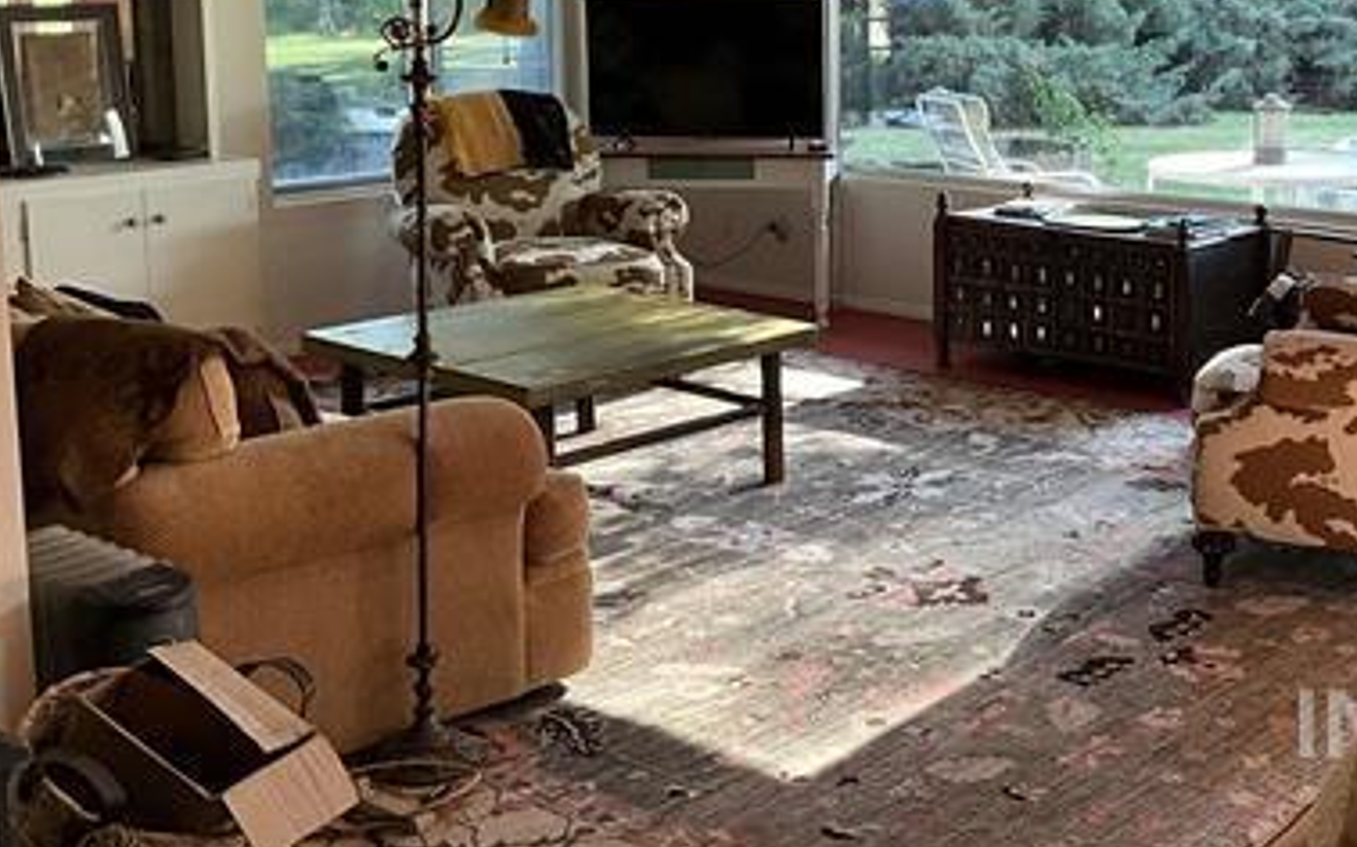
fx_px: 1923
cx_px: 976
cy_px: 237
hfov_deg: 38.1
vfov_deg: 24.6
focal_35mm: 52
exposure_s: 1/73
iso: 64
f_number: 1.8
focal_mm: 3
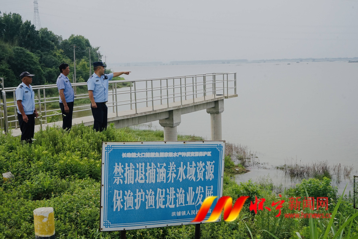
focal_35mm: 45
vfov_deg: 29.9
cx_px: 179
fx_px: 447
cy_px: 120
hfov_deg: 43.6
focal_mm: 45
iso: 3200
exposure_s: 1/2000
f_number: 13
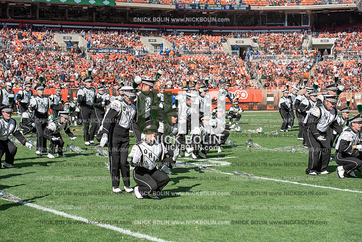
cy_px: 121
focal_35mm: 70
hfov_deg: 28.8
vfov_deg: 19.5
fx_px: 704
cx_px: 181
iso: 400
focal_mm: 70
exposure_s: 1/2000
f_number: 5
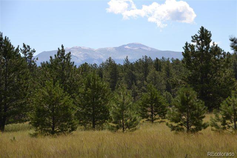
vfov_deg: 9.2
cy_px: 79
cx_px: 118
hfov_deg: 13.7
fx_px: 988
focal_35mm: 150
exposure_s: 1/200
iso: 100
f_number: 8
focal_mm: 100
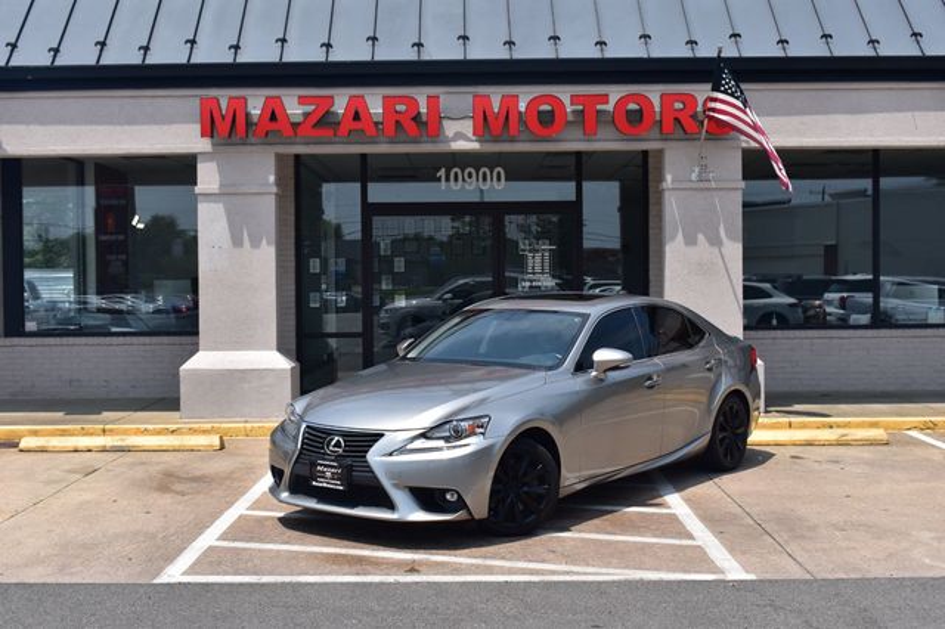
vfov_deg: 28.0
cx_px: 472
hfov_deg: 41.1
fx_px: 1259
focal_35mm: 48
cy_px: 314
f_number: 11
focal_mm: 32
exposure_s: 1/500
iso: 280
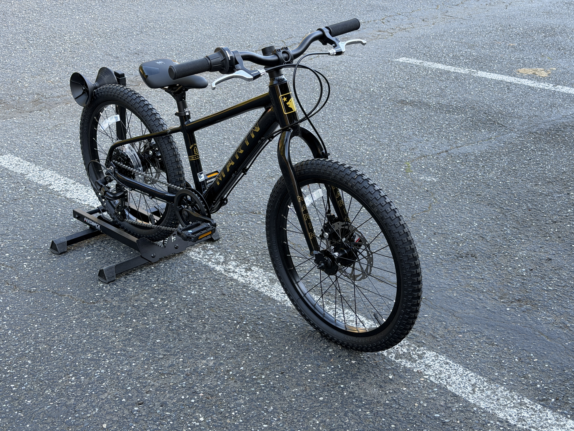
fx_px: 796
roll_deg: -1.0
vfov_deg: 30.3
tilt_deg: -24.2
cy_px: 216
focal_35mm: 48
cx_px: 287
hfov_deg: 39.7
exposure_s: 1/121
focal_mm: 6.76
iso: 64
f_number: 1.78
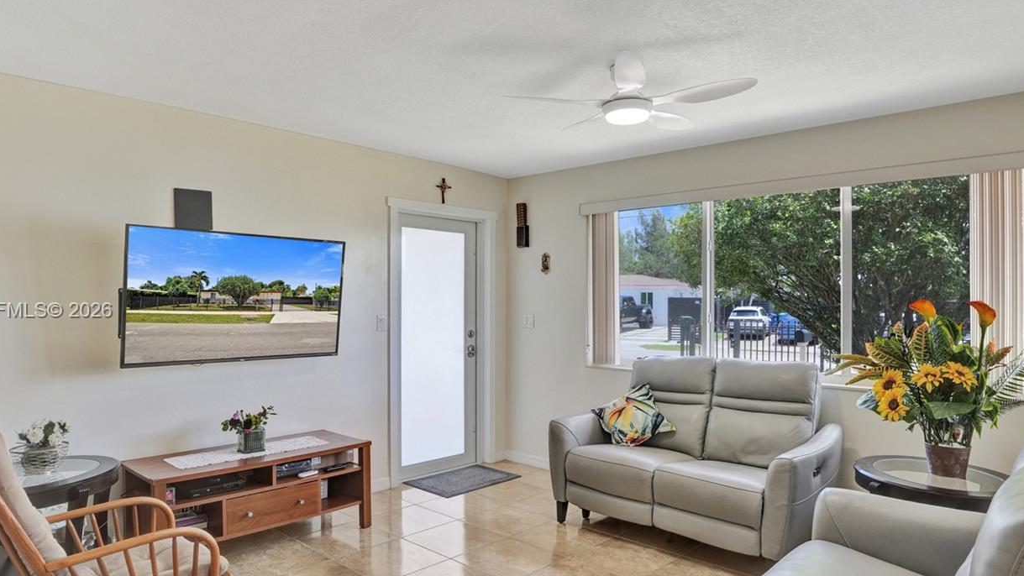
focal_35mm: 22
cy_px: 312
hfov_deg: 81.2
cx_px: 523
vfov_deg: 51.4
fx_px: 597
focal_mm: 16
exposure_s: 1/250
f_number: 8
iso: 1000
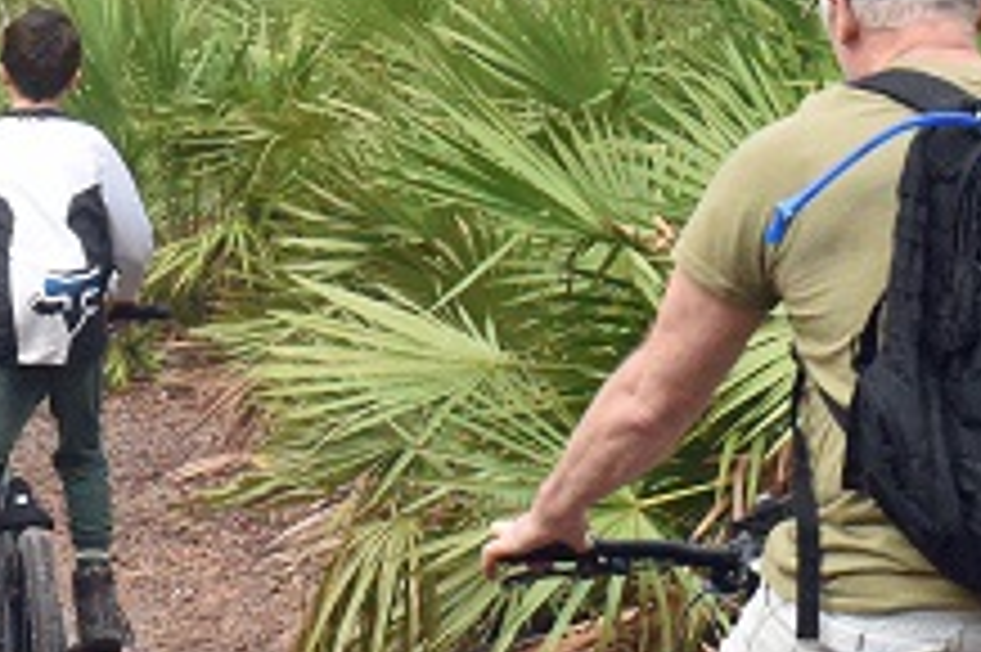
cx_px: 747
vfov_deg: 4.5
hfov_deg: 6.7
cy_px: 108
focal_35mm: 308
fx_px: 8386
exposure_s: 1/800
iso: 8000
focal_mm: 70
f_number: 14
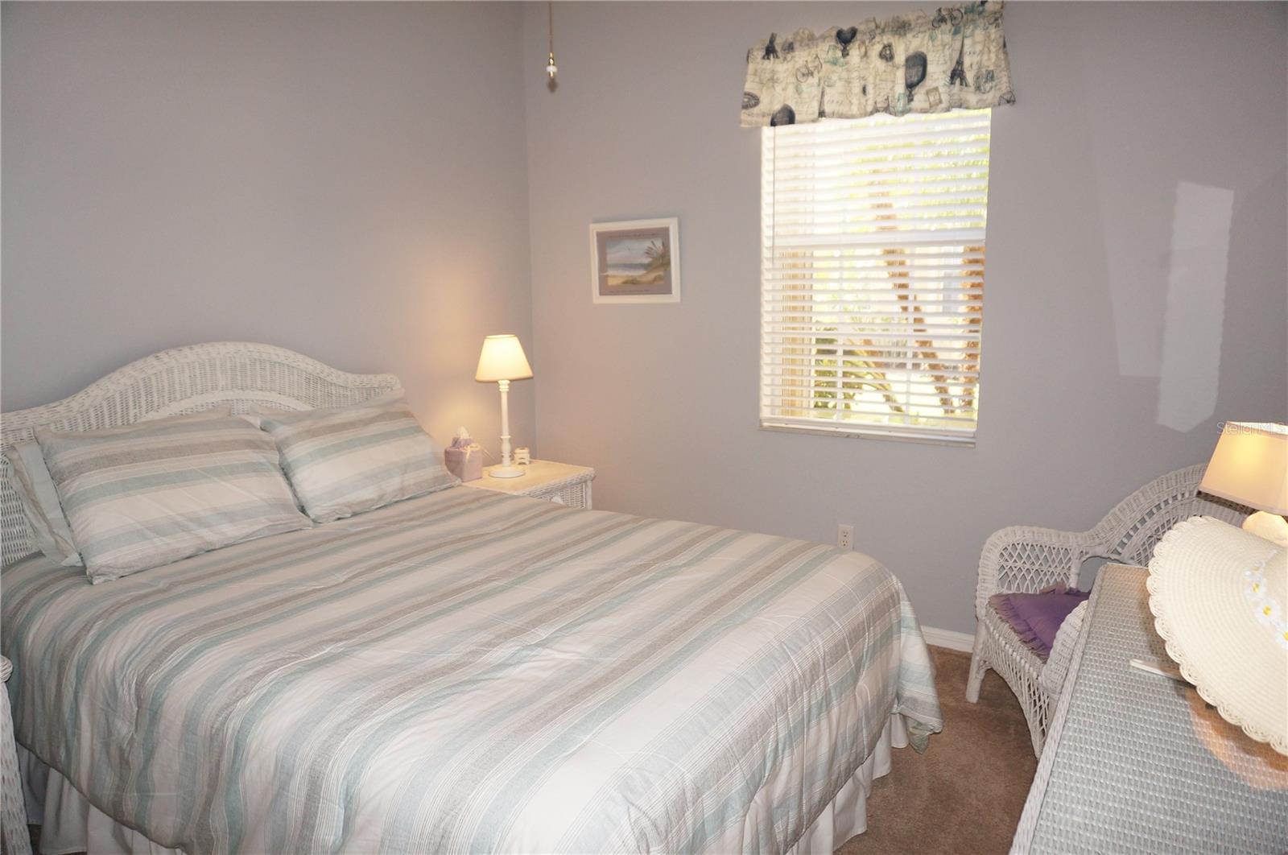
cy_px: 428
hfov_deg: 73.8
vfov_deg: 53.0
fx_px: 857
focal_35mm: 24
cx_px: 644
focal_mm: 16
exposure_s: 1/160
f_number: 4
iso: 400
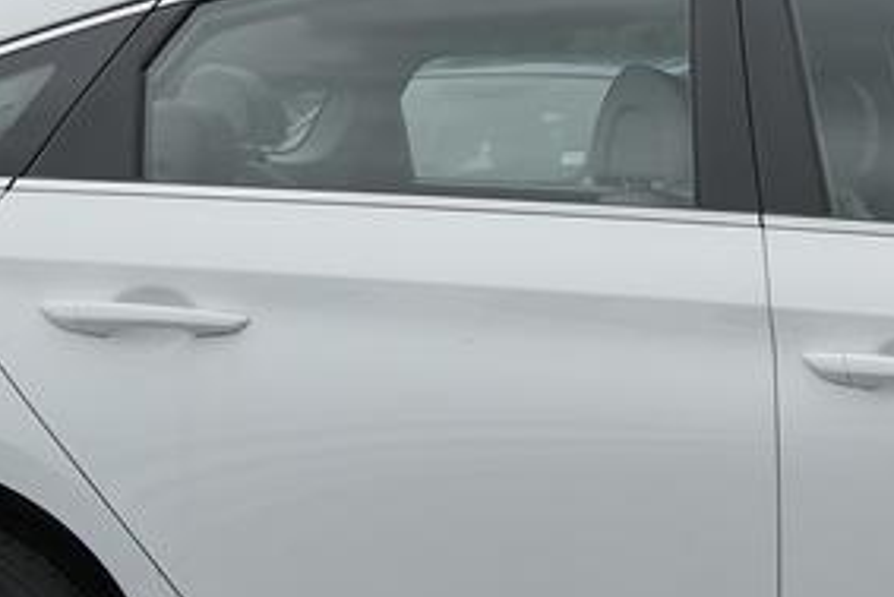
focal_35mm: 140
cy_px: 161
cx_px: 1005
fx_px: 3478
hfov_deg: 14.3
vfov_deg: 9.8
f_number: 4
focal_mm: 31
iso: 1000
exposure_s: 1/8000
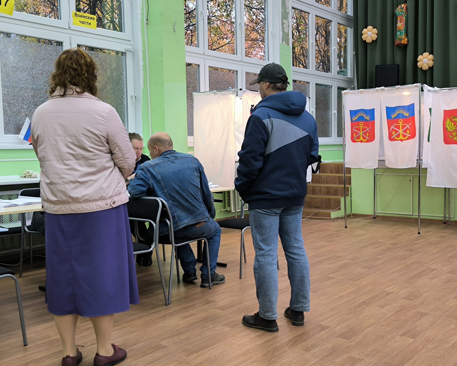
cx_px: 245
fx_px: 500
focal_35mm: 37
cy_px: 182
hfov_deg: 49.0
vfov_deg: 40.1
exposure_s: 1/50
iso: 250
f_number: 1.9
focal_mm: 6.92
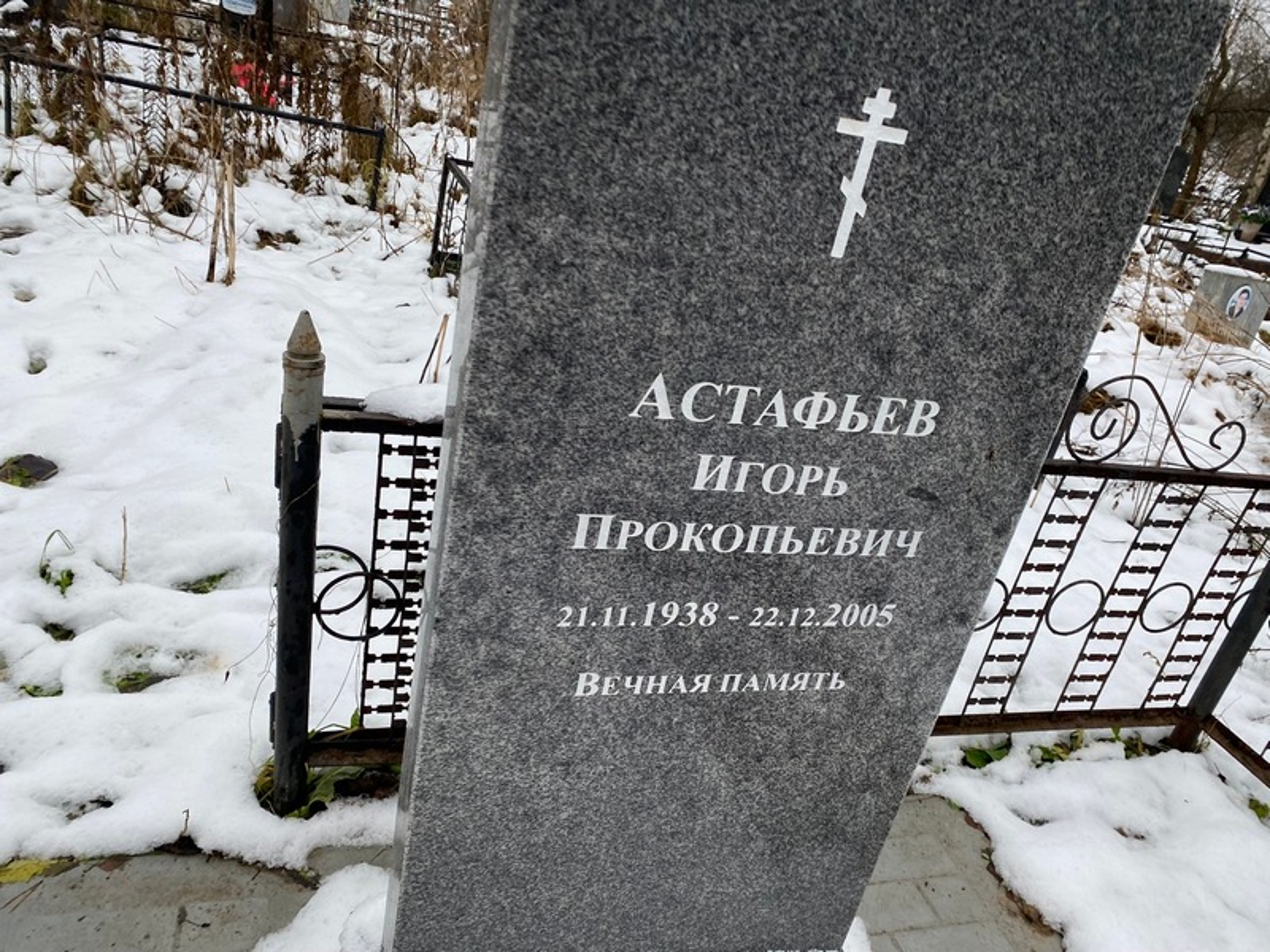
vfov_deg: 53.1
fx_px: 954
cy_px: 476
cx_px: 635
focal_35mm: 26
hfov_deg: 67.3
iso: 32
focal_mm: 4.25
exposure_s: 1/192
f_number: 1.8
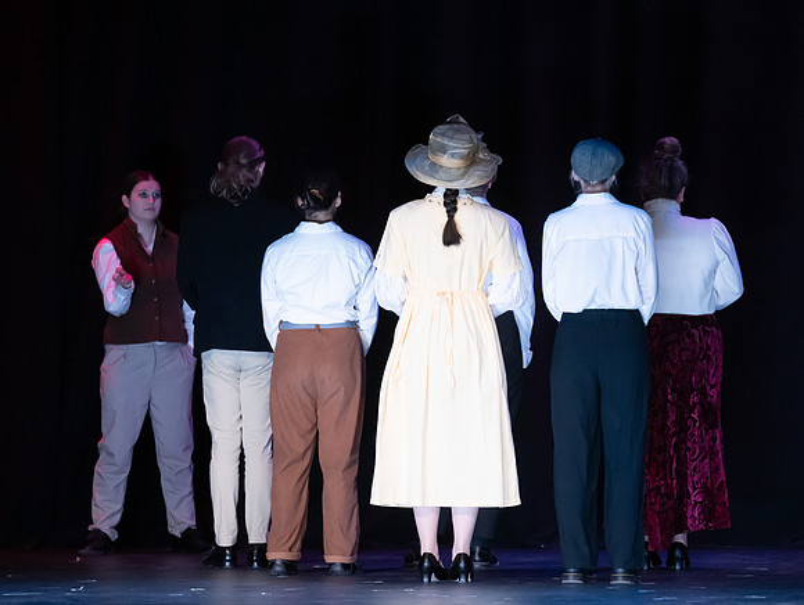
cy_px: 341
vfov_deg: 5.0
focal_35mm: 300
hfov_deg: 6.6
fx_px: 6977
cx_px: 470
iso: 3200
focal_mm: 200
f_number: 2.8
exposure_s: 1/320
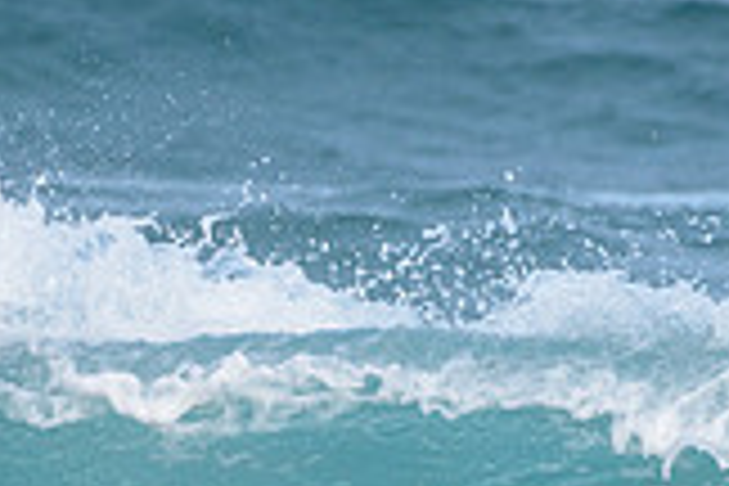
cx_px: -22
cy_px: 409
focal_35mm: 2192
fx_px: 44385
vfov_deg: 0.6
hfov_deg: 0.9
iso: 280
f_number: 5.6
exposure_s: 1/2000
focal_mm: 500
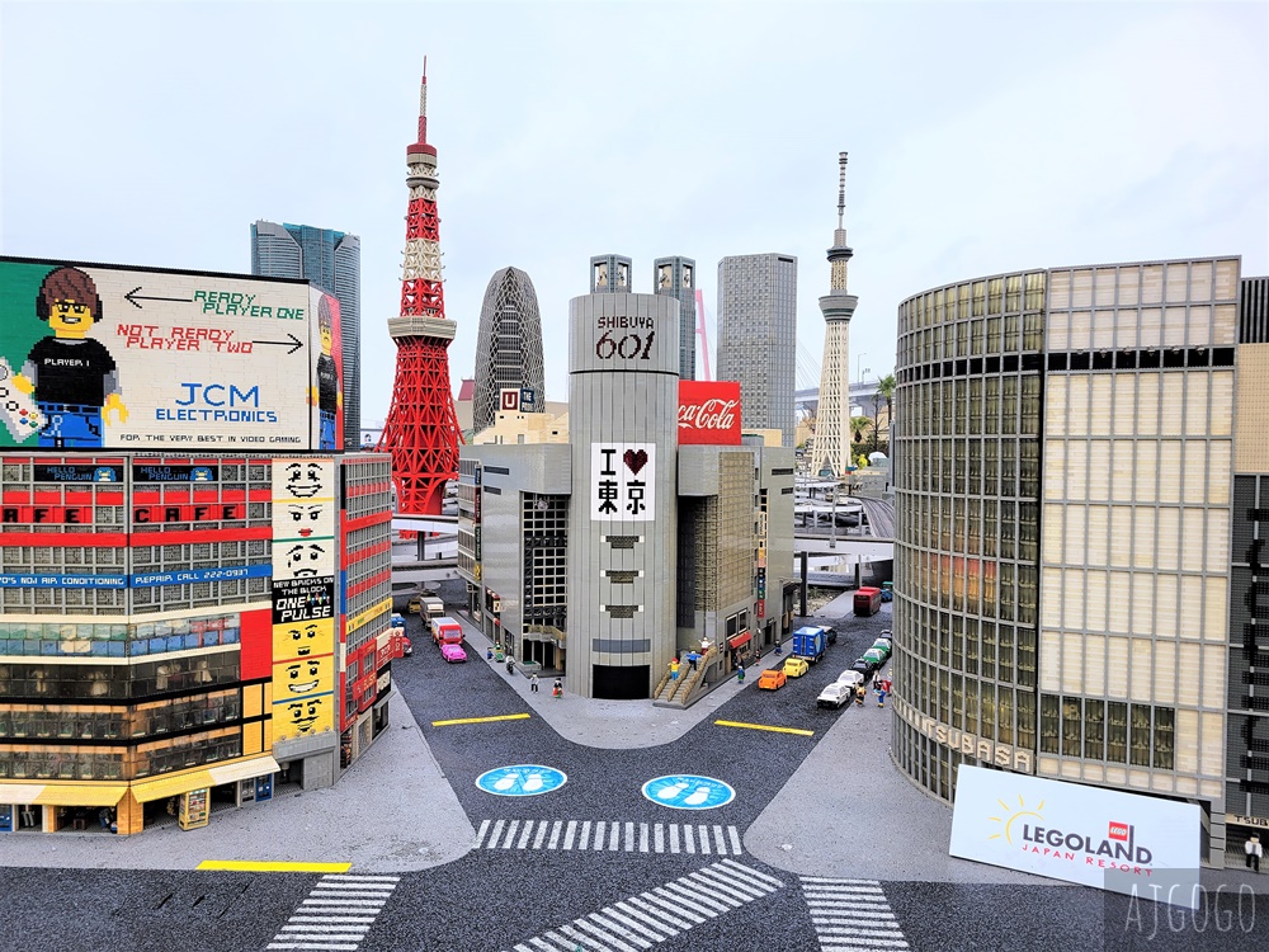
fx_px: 953
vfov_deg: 53.1
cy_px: 476
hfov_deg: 67.3
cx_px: 634
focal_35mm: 26
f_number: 1.8
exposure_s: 1/571
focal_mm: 5.4
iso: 40
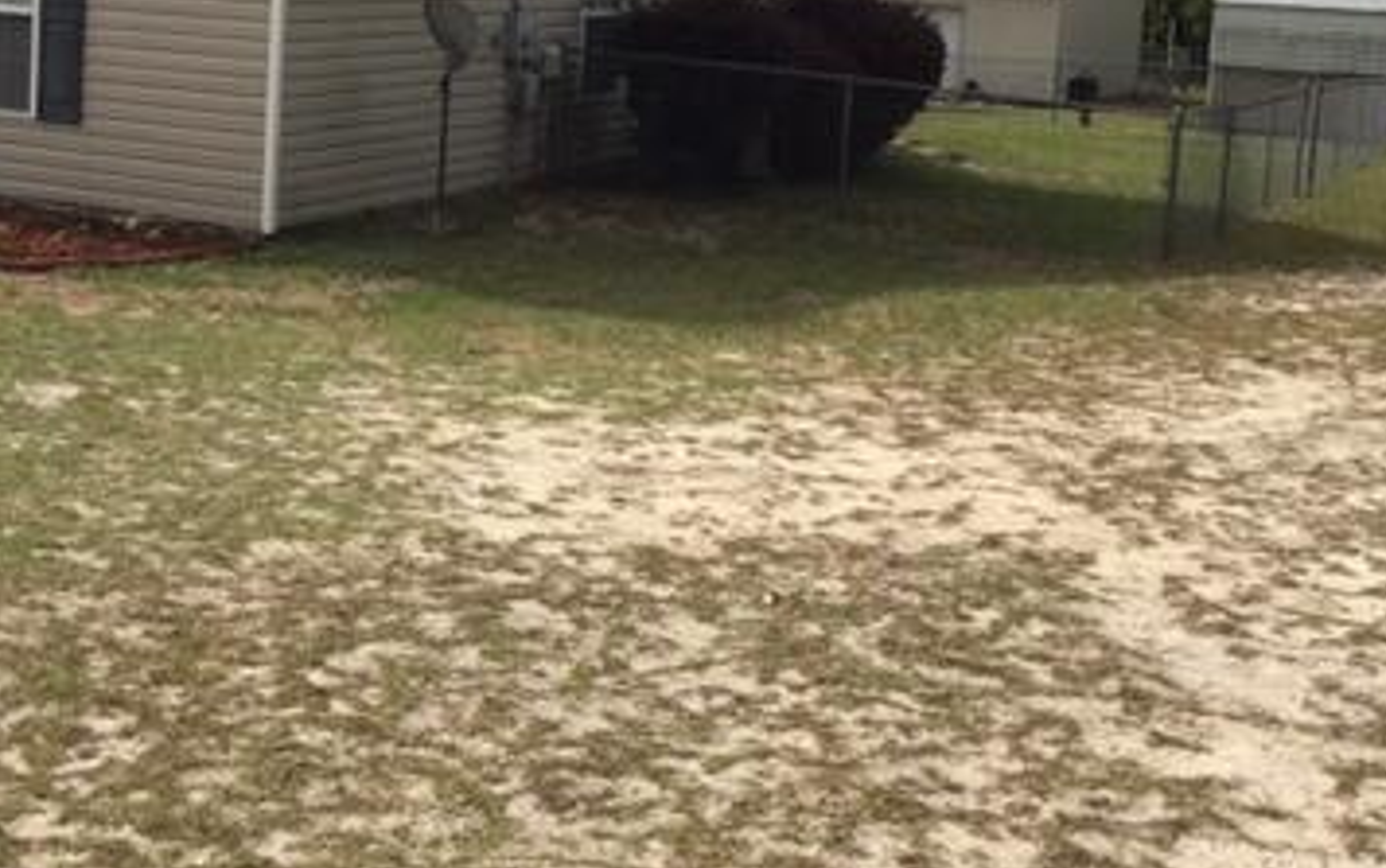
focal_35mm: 59
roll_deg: -2.7
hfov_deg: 34.1
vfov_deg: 21.6
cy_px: 105
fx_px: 2230
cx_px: 420
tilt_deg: -7.0
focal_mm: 3.3
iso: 25
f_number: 2.4
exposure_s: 1/1894
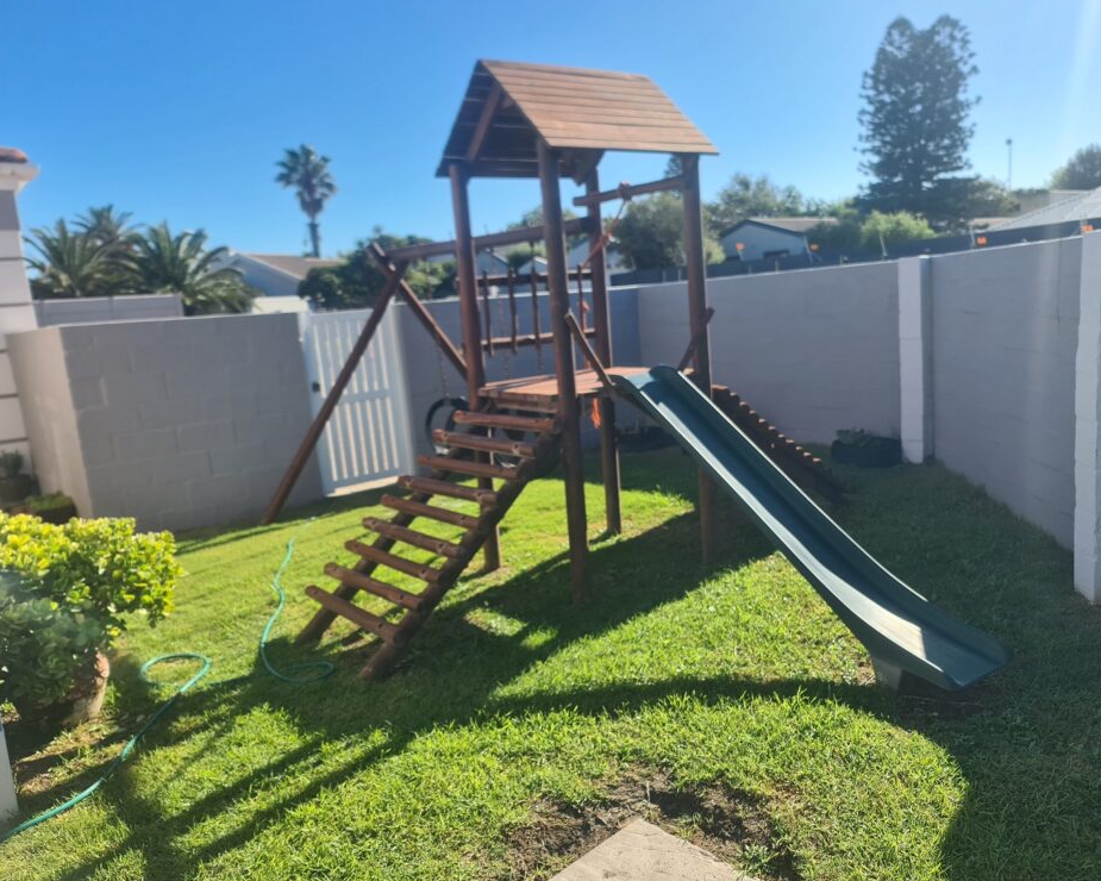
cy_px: 429
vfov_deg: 53.2
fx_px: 880
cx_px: 603
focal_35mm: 27
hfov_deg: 63.9
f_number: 1.8
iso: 50
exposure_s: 1/632
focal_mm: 7
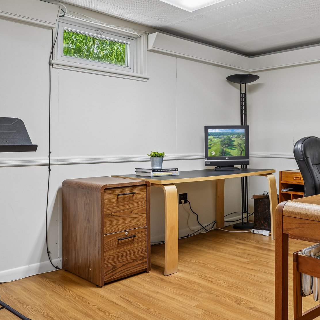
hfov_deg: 46.2
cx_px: 263
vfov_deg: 49.1
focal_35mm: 33
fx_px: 350
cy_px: 150
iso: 400
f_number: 8
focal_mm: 21.3
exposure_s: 1/13
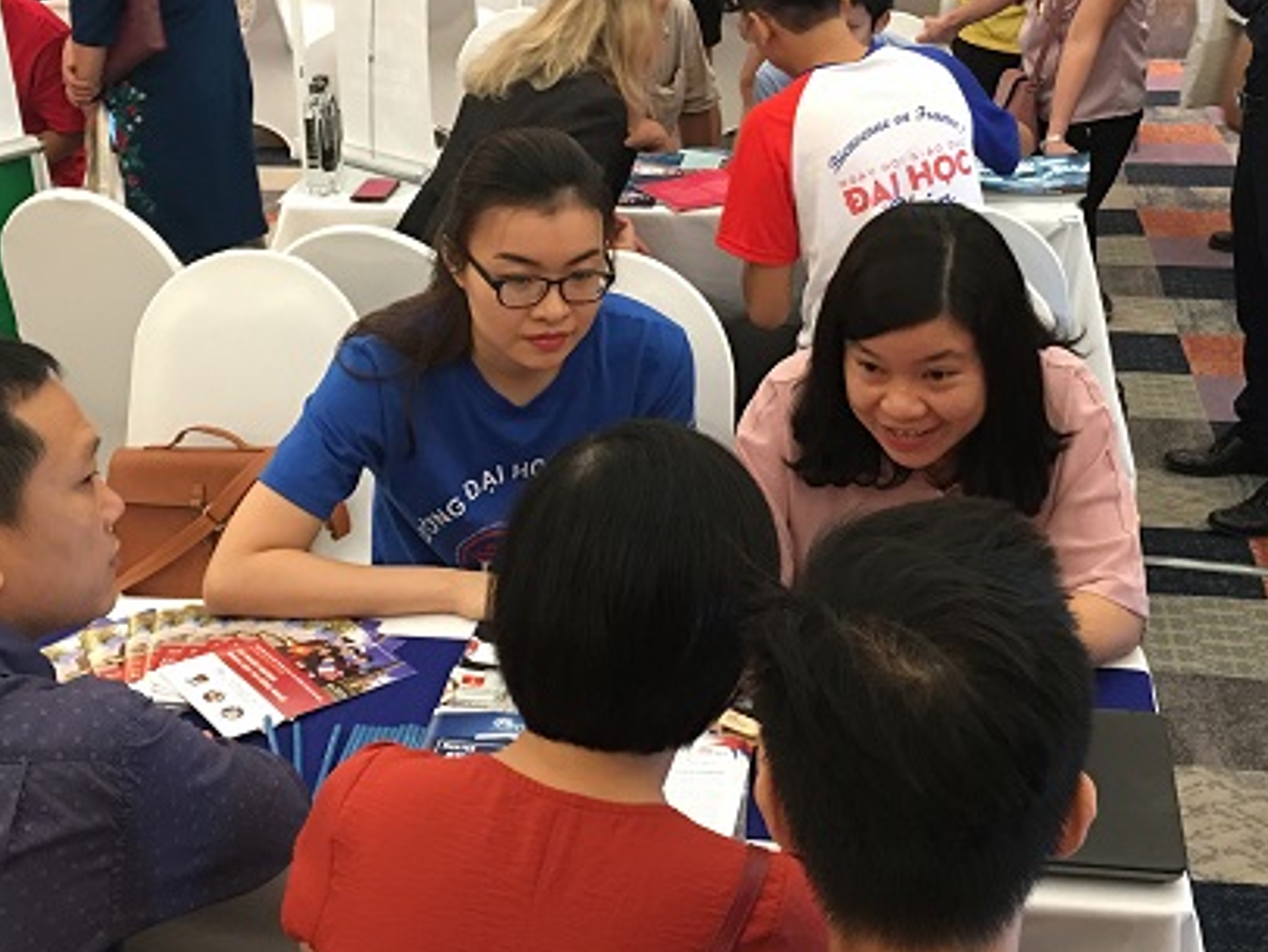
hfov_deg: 38.1
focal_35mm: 50
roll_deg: +0.2
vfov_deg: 28.8
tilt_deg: -16.8
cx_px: 728
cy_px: 264
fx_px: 1833
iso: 100
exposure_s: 1/10
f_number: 2.2
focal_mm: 4.15
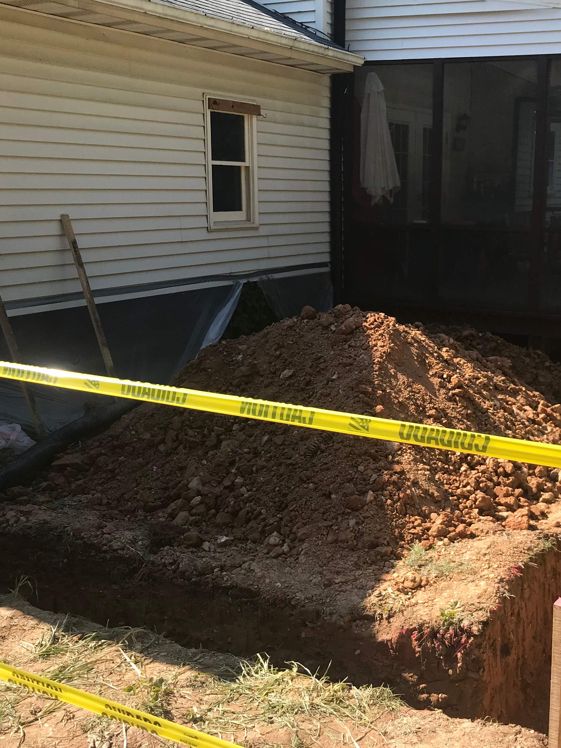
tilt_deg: -11.5
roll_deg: +1.4
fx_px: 929
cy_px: 381
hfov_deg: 33.3
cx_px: 379
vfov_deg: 43.8
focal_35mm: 43
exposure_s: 1/847
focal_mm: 3.99
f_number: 1.8
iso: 20
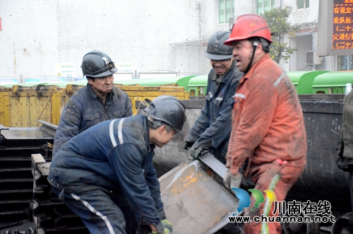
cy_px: 117
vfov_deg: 15.1
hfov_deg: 22.7
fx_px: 881
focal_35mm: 90
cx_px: 176
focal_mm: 60
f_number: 5
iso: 6400
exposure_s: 1/400
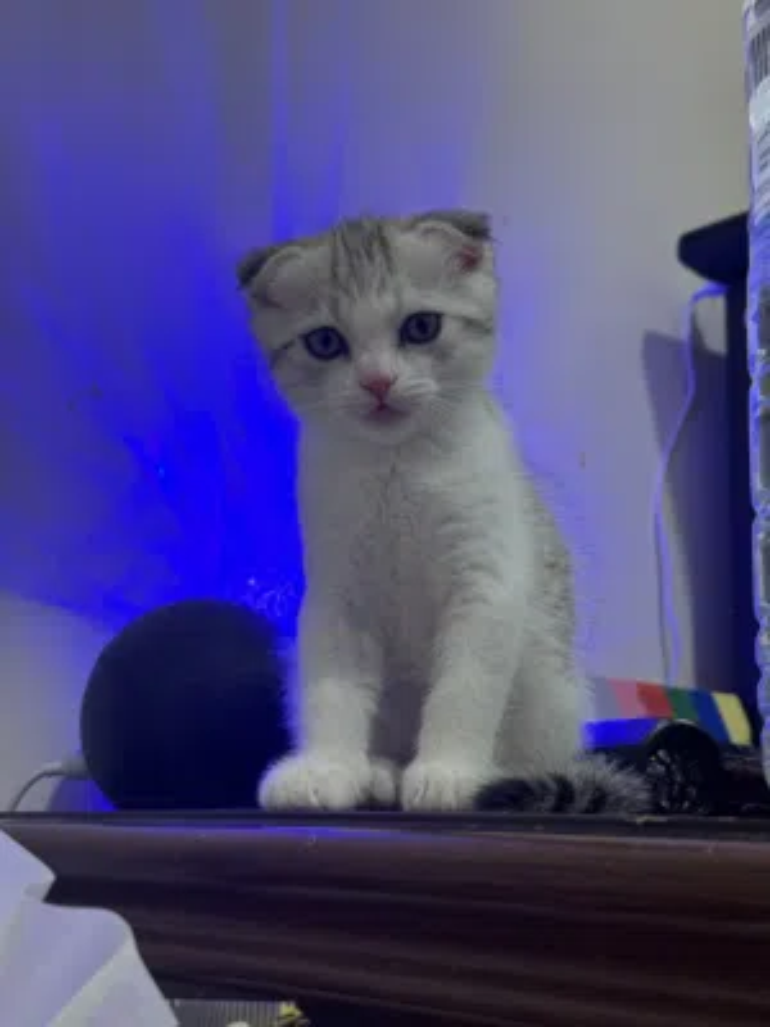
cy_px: 514
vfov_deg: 39.7
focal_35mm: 48
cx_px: 385
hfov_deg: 30.3
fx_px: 1424
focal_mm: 6.76
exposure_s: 1/52
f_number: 1.78
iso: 125
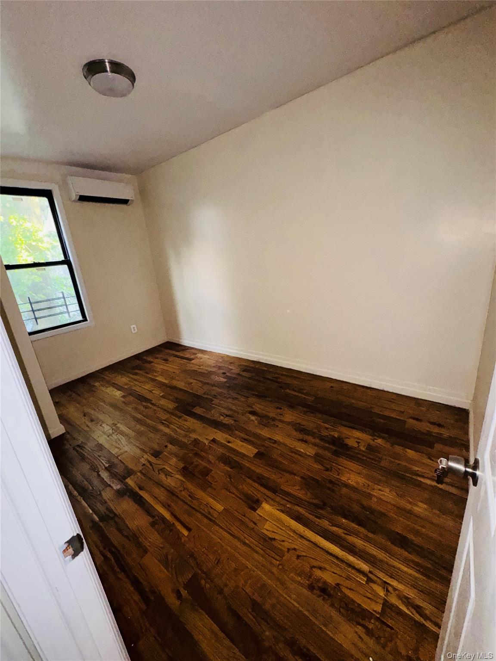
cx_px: 248
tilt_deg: -16.7
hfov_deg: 85.7
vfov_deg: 102.1
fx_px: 267
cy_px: 330
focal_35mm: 14
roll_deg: +5.5
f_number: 2.2
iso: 250
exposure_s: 1/44
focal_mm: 2.22
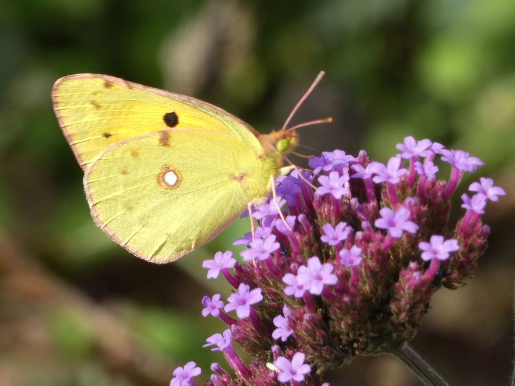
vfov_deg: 3.5
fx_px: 6368
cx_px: 258
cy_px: 193
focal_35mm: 428
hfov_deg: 4.6
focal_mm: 76.7
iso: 100
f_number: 5.6
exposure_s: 1/100
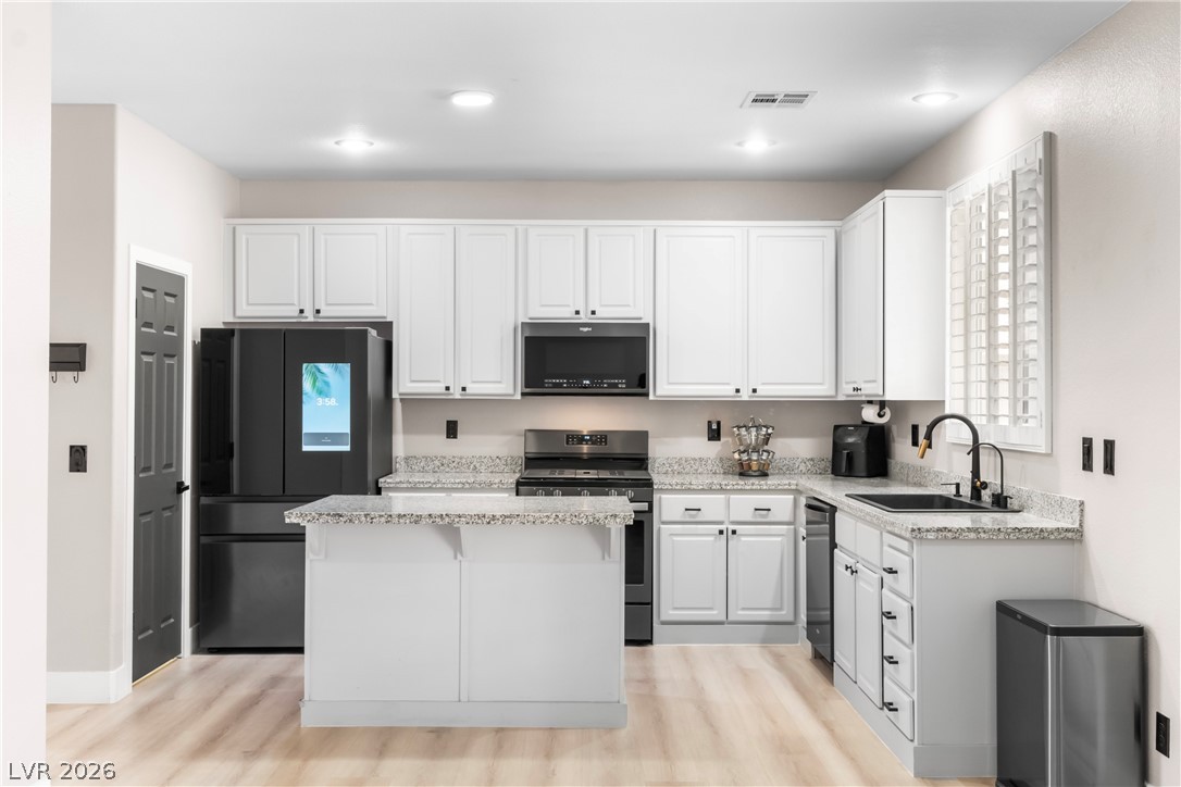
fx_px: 1115
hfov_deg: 55.8
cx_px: 590
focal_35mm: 34
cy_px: 394
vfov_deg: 38.9
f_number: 8
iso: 400
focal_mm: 23
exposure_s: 1.3
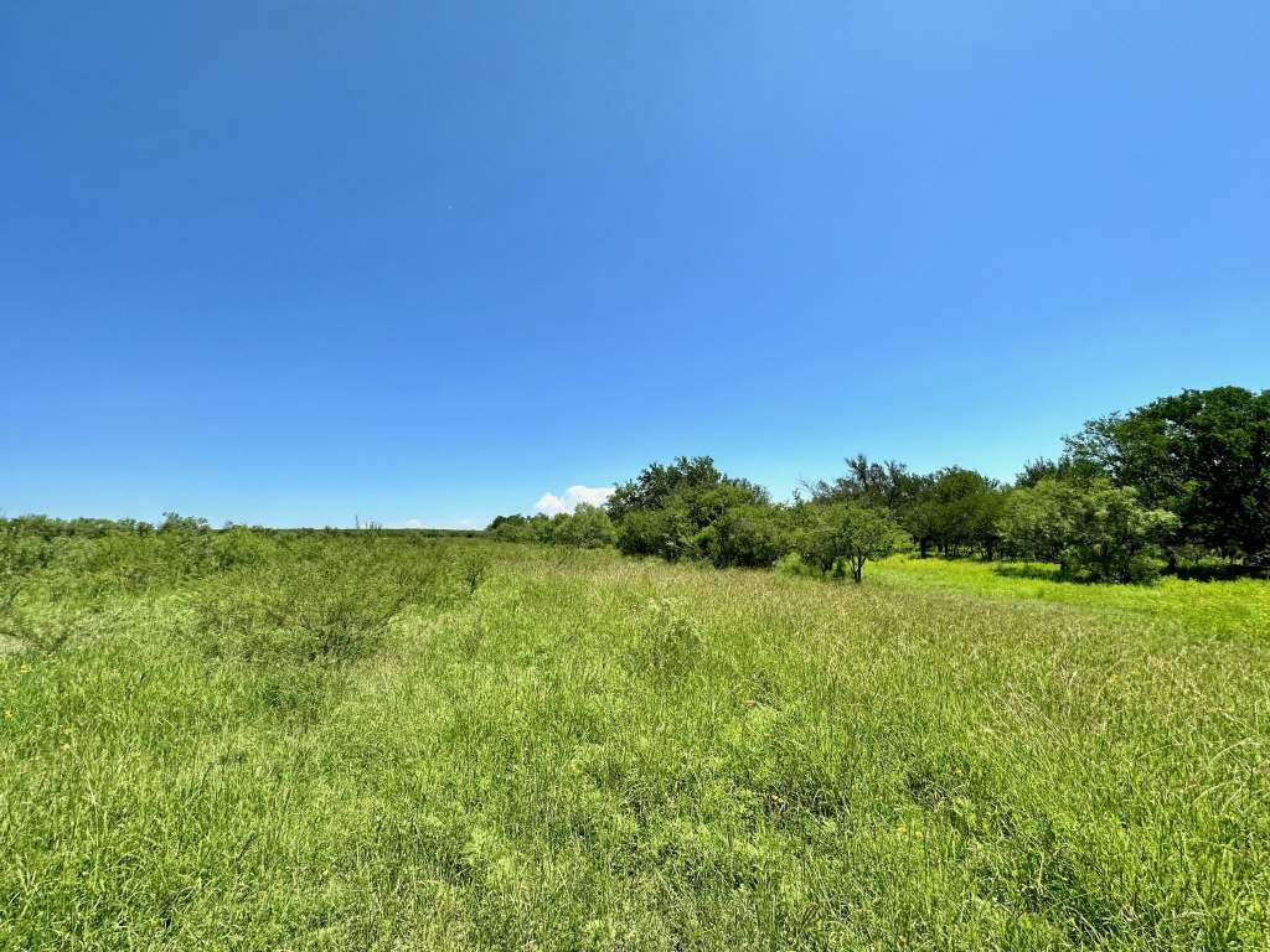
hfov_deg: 102.1
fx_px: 514
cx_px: 635
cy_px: 476
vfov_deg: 85.7
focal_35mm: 14
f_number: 2.2
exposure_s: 1/2353
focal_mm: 2.22
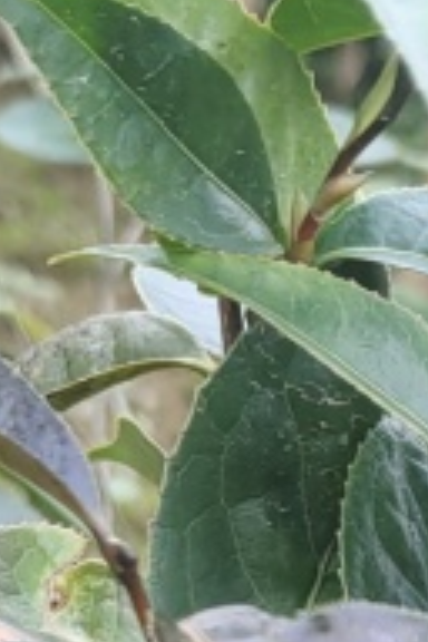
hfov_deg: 8.7
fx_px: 2782
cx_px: 458
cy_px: 1102
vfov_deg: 12.2
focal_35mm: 156
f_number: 1.9
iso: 50
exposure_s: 1/234
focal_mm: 5.52
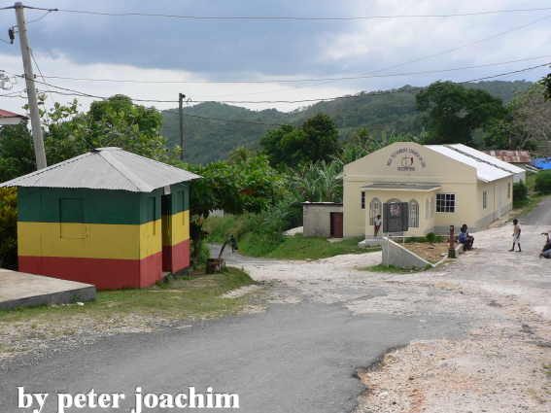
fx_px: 812
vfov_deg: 28.6
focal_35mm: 51
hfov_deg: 37.5
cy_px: 206
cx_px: 276
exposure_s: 1/250
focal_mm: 8.7
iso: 64
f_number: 4
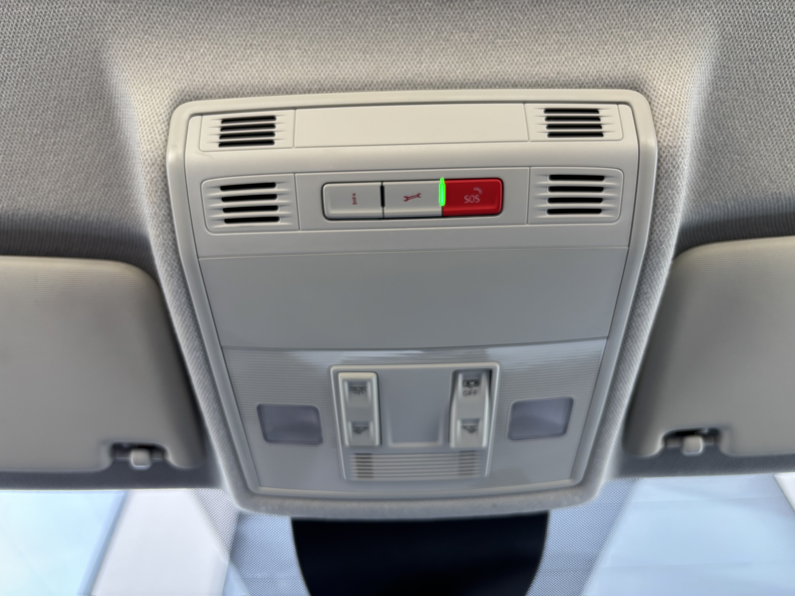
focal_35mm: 26
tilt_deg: +53.3
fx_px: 597
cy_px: 298
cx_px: 398
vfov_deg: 53.1
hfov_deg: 67.3
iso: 125
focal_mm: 5.96
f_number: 1.6
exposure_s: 1/121
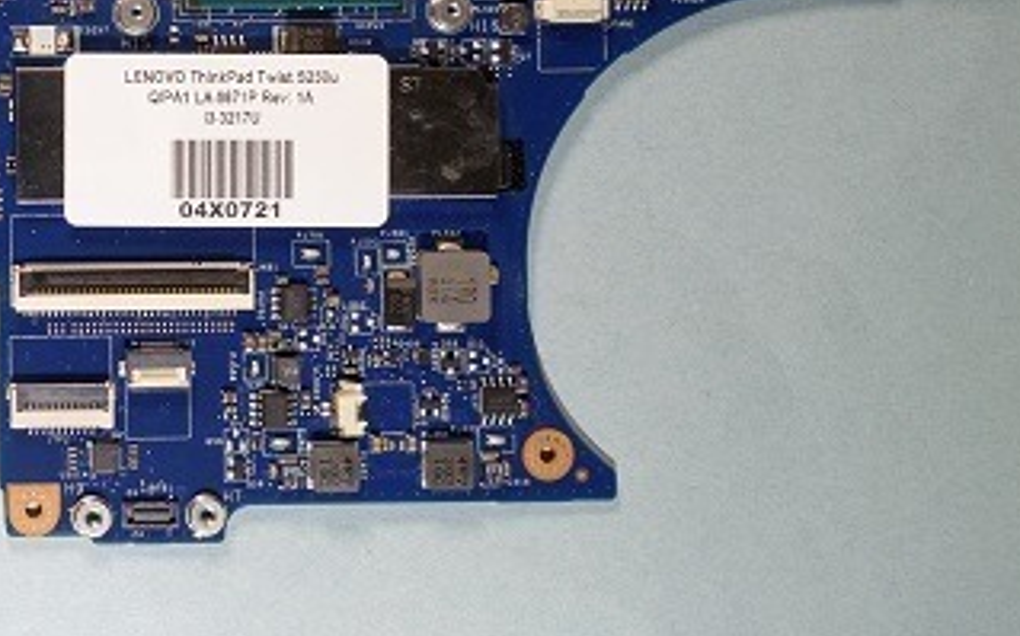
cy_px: 64
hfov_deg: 24.5
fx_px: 2195
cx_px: -86
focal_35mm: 79
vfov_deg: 16.3
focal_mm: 22
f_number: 8
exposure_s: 1/6
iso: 100
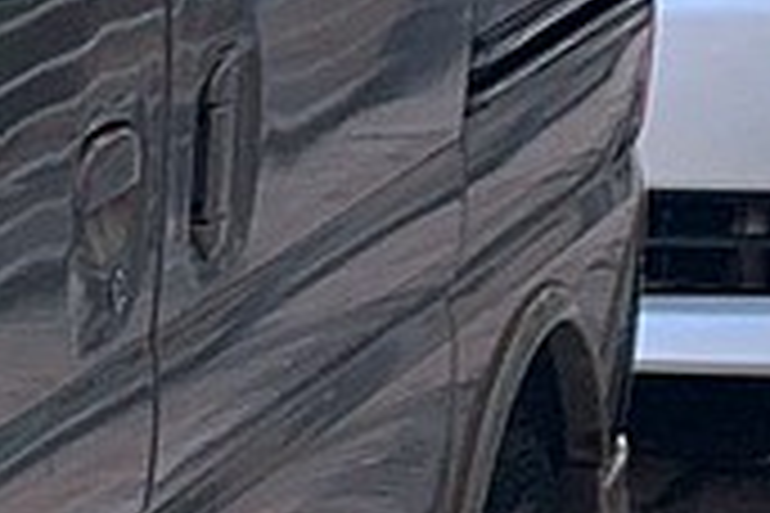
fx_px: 6908
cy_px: 554
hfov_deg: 6.0
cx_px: -1234
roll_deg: +2.1
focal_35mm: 323
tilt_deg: -8.5
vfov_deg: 4.2
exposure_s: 1/147
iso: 16
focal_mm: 6
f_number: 2.4
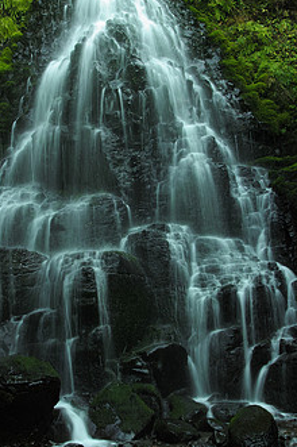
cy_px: 220
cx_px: 123
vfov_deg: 40.4
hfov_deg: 27.4
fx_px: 608
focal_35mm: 49
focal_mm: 24
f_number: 11
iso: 100
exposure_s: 1/2
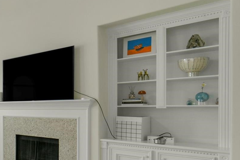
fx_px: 240
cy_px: 110
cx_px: -56
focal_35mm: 36
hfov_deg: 37.8
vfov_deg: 36.4
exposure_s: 1/80
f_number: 11
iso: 500
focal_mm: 14
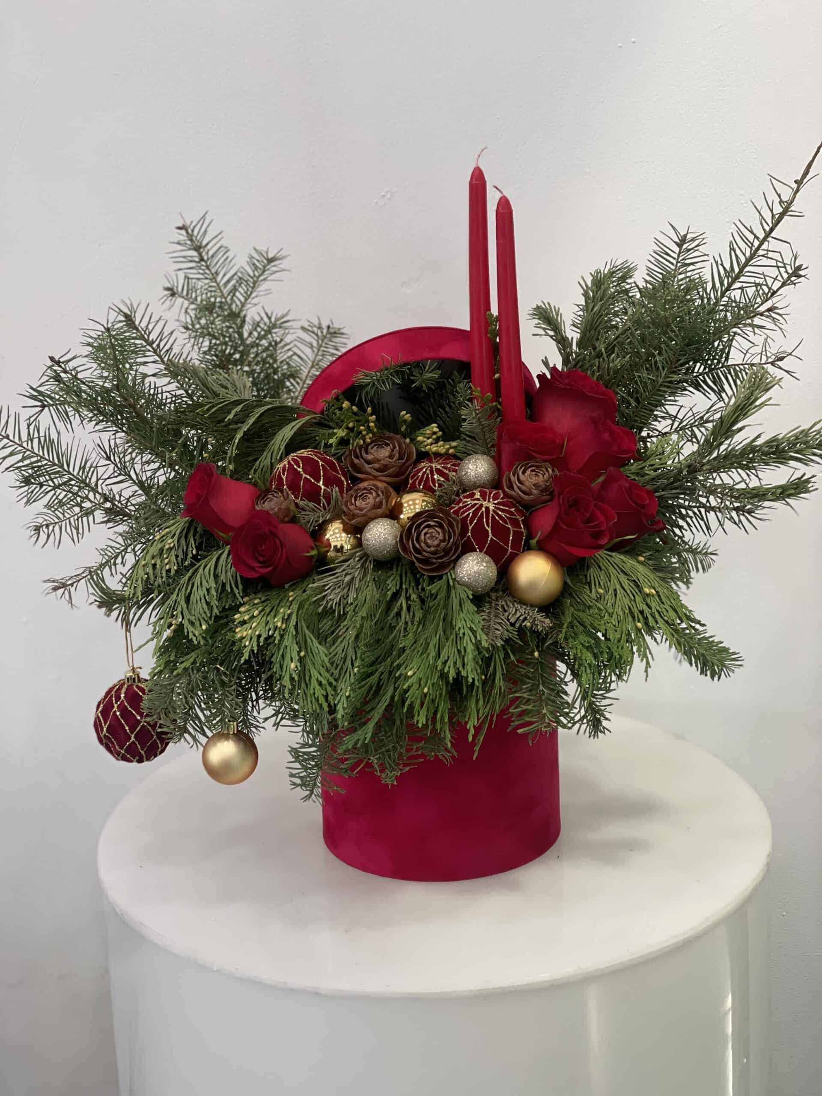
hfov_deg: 22.9
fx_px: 2026
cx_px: 411
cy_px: 548
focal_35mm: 64
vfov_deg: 30.3
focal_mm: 7.5
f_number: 2.2
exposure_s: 1/60
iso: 160
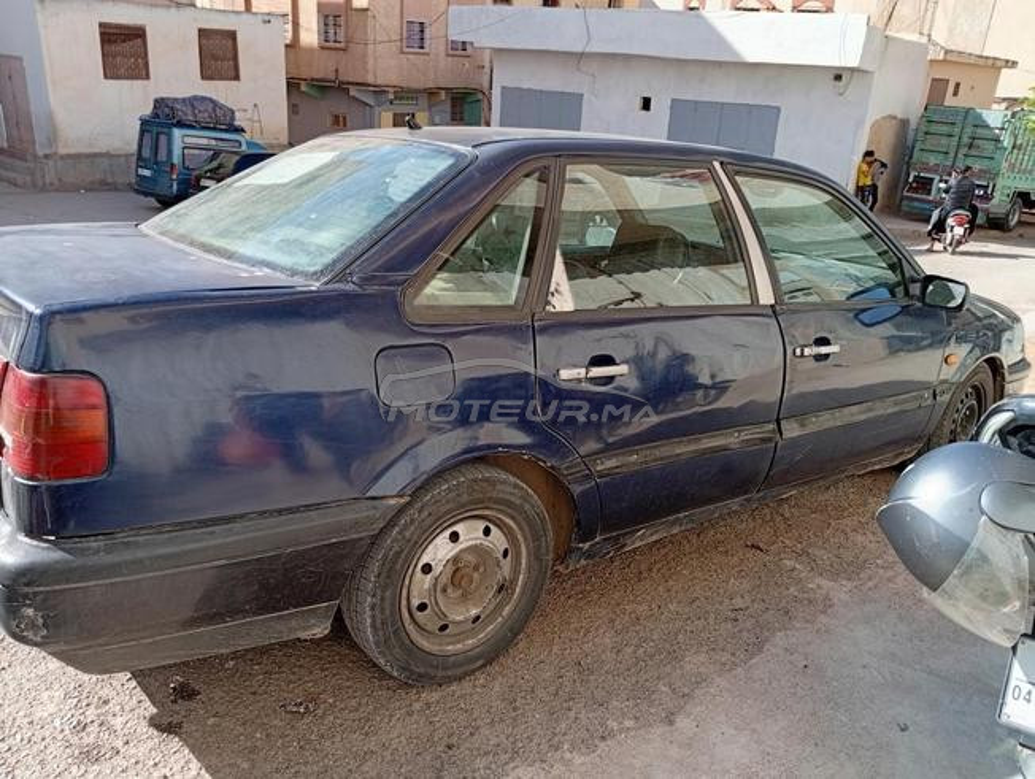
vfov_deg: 51.5
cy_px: 390
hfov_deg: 65.2
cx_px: 518
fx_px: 808
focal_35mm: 27
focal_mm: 3.98
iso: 50
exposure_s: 1/187
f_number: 1.8
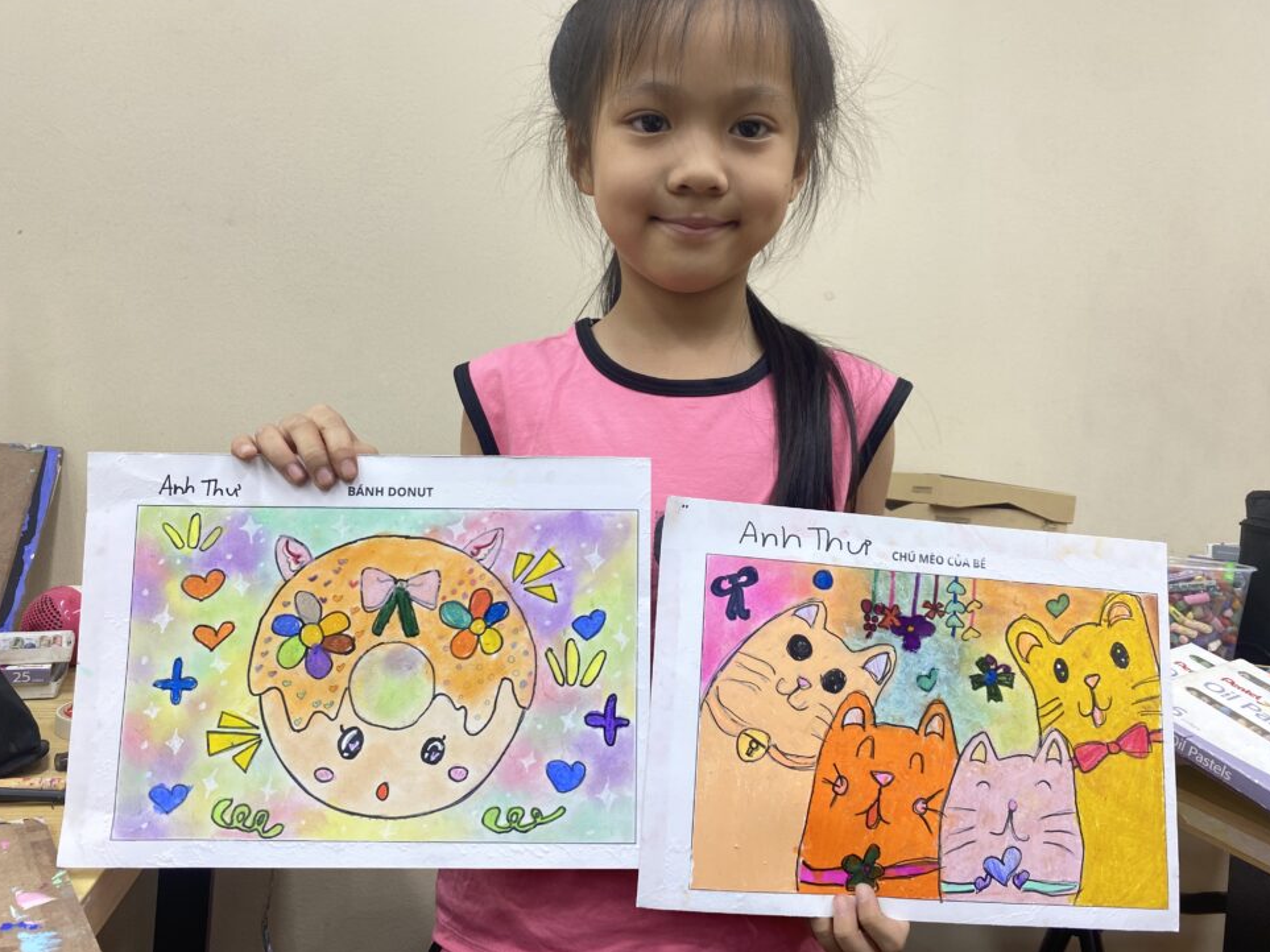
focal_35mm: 27
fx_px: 990
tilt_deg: -2.9
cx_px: 626
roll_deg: -4.3
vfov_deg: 51.3
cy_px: 463
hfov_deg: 65.3
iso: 64
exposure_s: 1/100
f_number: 1.8
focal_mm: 4.25
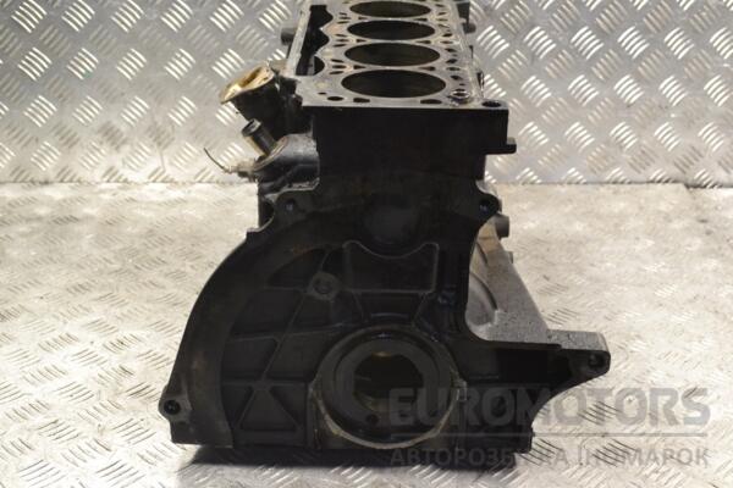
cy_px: 244
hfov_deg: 36.9
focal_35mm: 54
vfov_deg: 25.1
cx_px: 366
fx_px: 1099
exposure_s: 1/200
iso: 3200
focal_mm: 36
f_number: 8
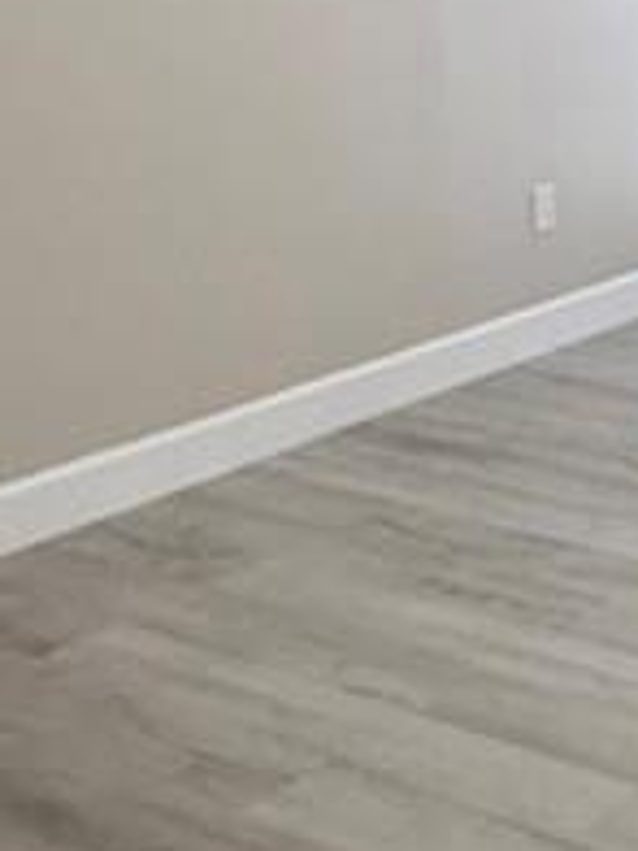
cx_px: 903
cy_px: 282
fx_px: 1794
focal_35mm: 73
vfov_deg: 26.5
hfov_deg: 18.3
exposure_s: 1/60
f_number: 2.2
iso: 400
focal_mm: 2.22
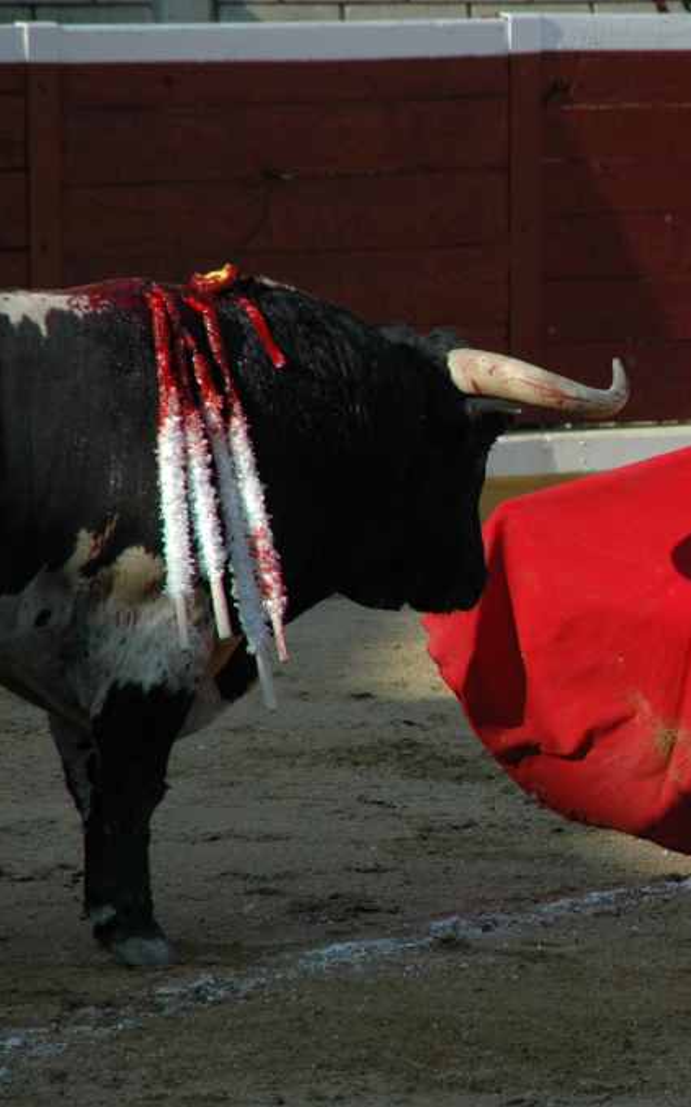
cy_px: 553
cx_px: 796
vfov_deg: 4.5
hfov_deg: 2.8
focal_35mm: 462
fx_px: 13924
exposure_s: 1/500
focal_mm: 200
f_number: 8
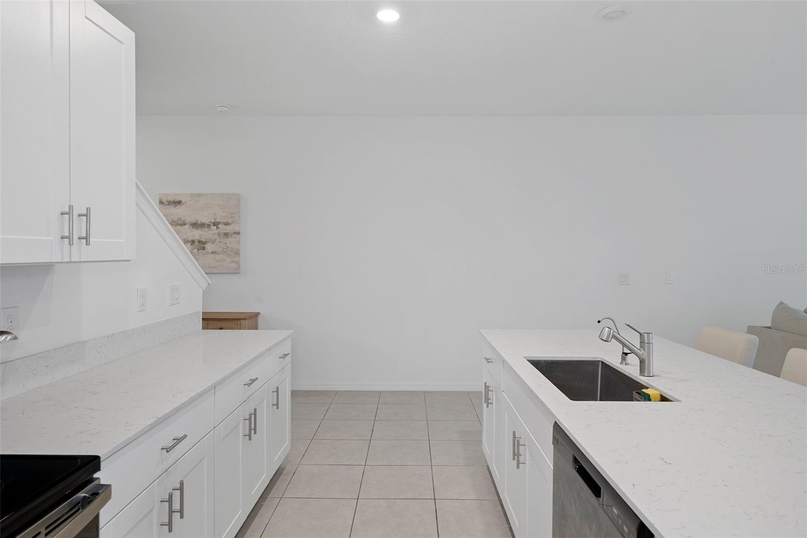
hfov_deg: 81.2
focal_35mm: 21
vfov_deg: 59.5
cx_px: 404
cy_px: 269
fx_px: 471
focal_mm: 21
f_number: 8
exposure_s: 1.3
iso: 320
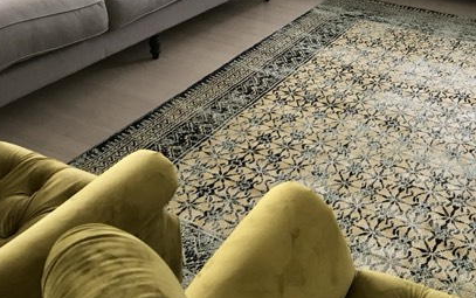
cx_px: 250
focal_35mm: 51
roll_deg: -0.2
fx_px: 662
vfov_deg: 24.8
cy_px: 40
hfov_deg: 39.5
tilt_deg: -20.9
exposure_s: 1/25
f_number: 1.8
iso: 40
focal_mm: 3.99
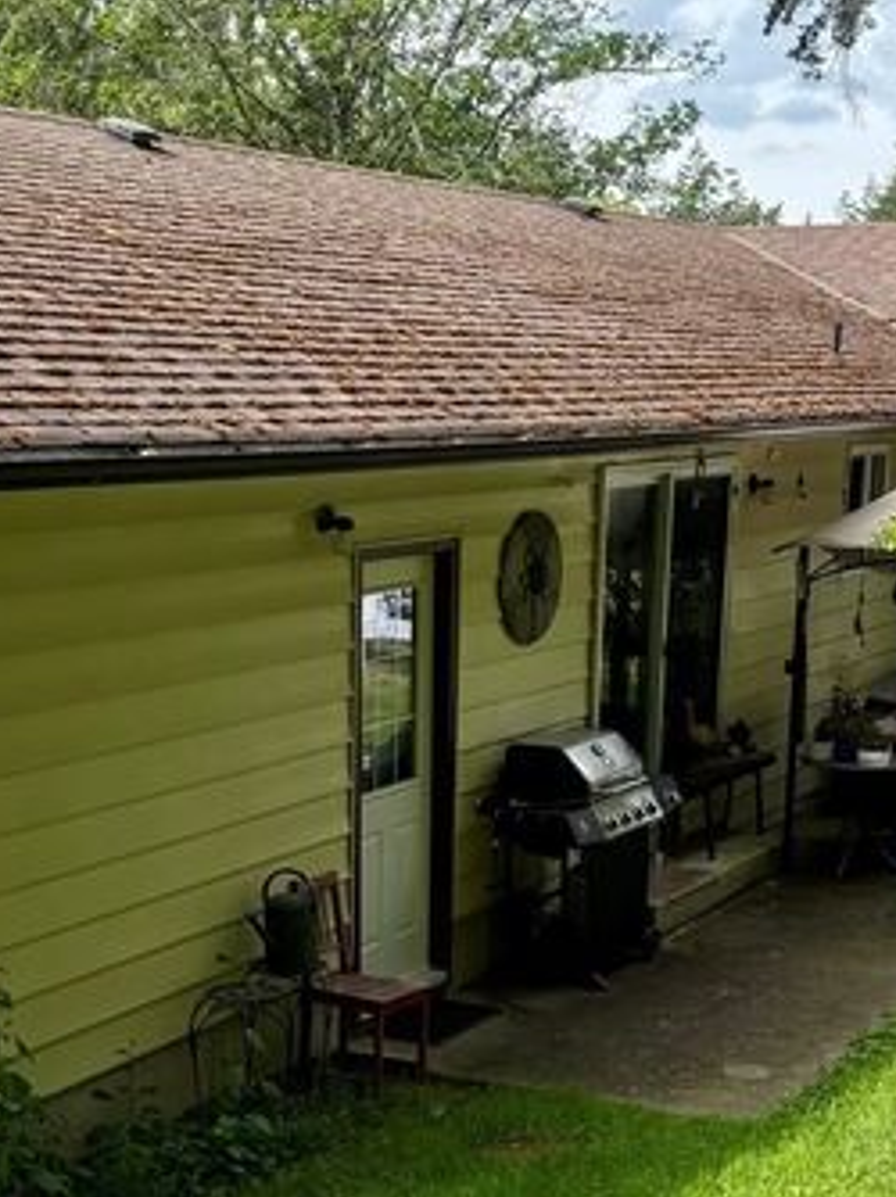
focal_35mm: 46
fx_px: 1590
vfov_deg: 41.3
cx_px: 355
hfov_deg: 31.4
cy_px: 570
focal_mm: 6.76
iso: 100
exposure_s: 1/2232
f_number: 1.78
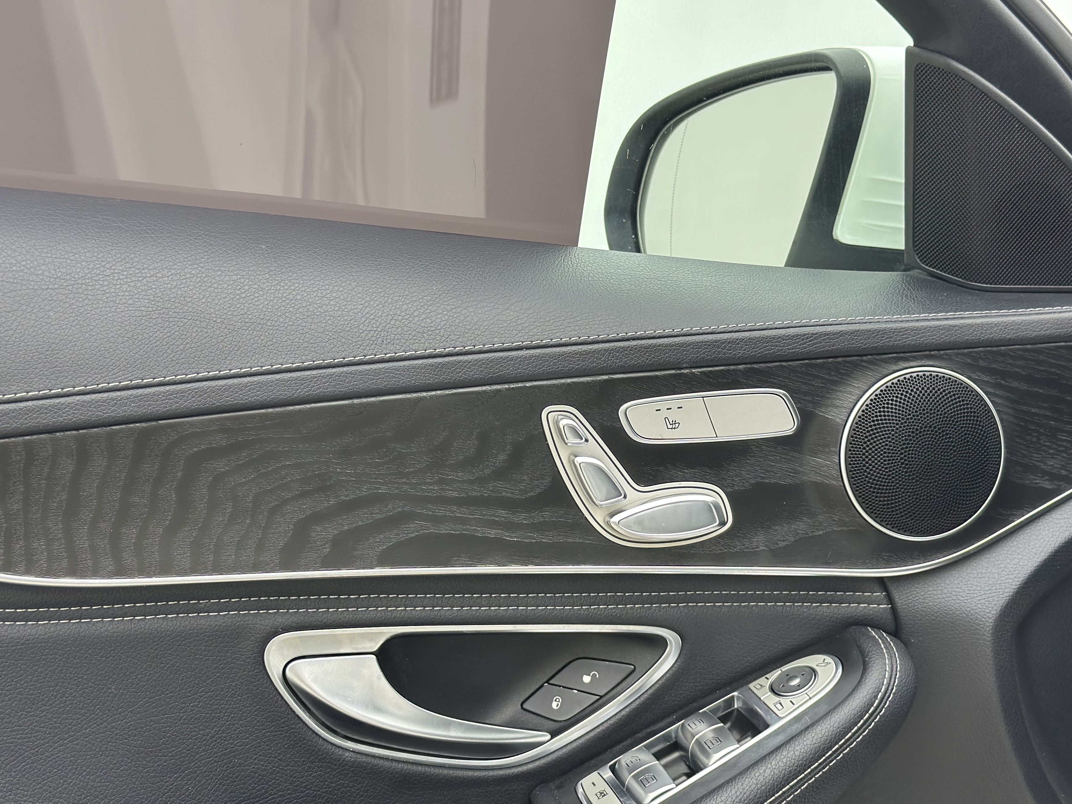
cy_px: 442
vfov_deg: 26.1
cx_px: 584
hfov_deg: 34.3
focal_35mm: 56
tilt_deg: -7.1
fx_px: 1734
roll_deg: +0.3
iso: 80
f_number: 1.78
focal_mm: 6.86
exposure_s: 1/100
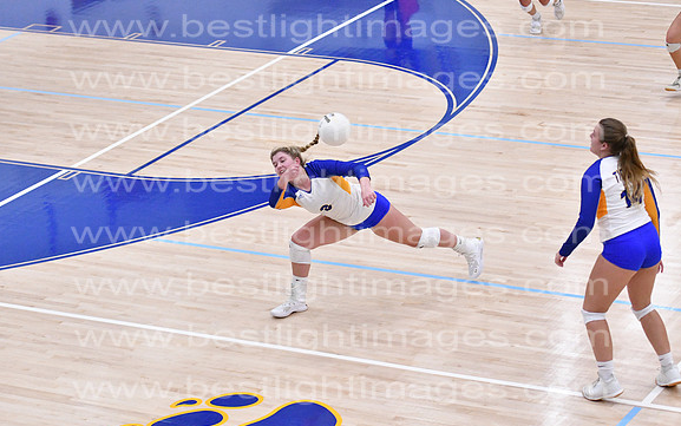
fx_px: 2339
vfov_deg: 10.4
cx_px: 341
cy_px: 209
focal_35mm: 126
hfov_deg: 16.6
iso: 6400
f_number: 3.2
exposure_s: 1/1000
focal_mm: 82
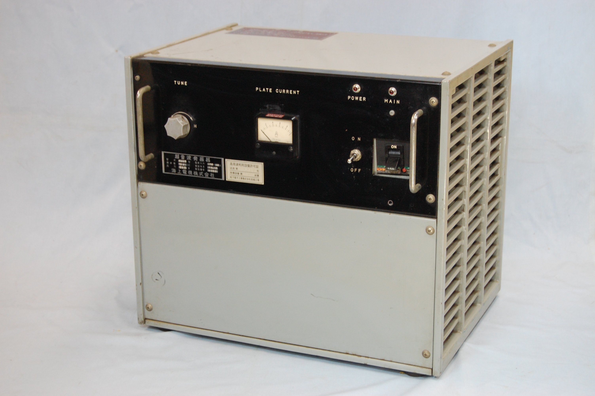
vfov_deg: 19.7
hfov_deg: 29.3
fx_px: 1139
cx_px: 298
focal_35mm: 69
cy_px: 198
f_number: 5.3
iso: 800
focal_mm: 46
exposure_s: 1/30
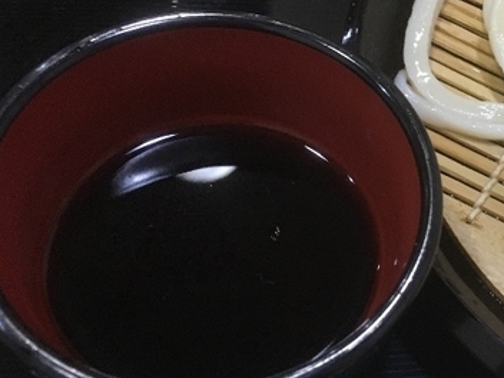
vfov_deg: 22.2
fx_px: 961
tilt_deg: -55.4
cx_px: 517
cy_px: 135
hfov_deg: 27.5
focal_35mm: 66
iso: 200
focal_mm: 4.15
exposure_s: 1/24
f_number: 2.2
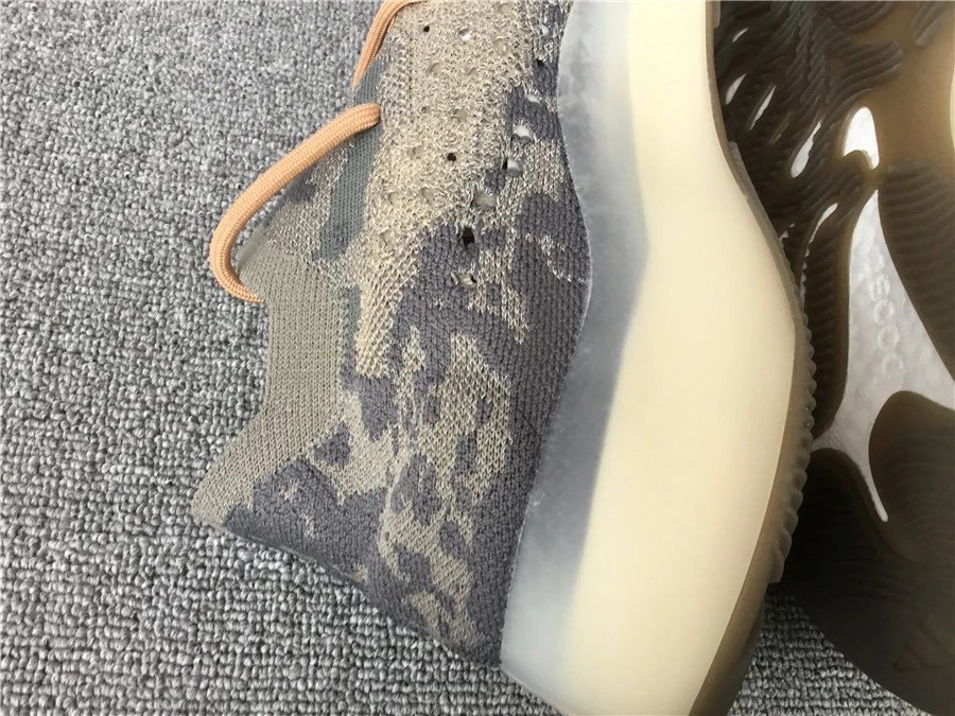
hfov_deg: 58.4
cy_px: 358
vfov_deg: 45.4
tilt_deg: -58.4
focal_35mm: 31
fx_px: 855
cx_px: 478
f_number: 2.4
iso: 32
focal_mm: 3.3
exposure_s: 1/33
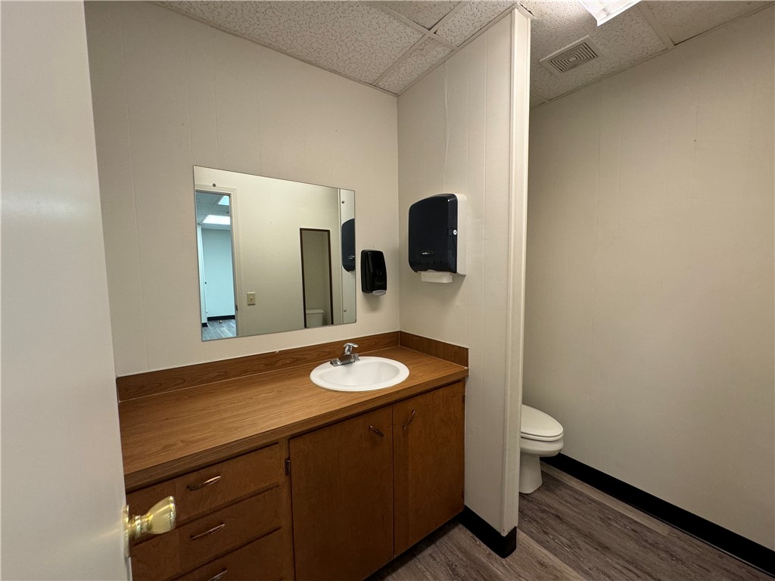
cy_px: 290
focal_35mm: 14
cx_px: 388
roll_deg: +0.6
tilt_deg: -5.1
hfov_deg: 102.1
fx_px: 313
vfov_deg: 85.7
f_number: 2.2
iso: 250
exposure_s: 1/120
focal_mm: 2.22
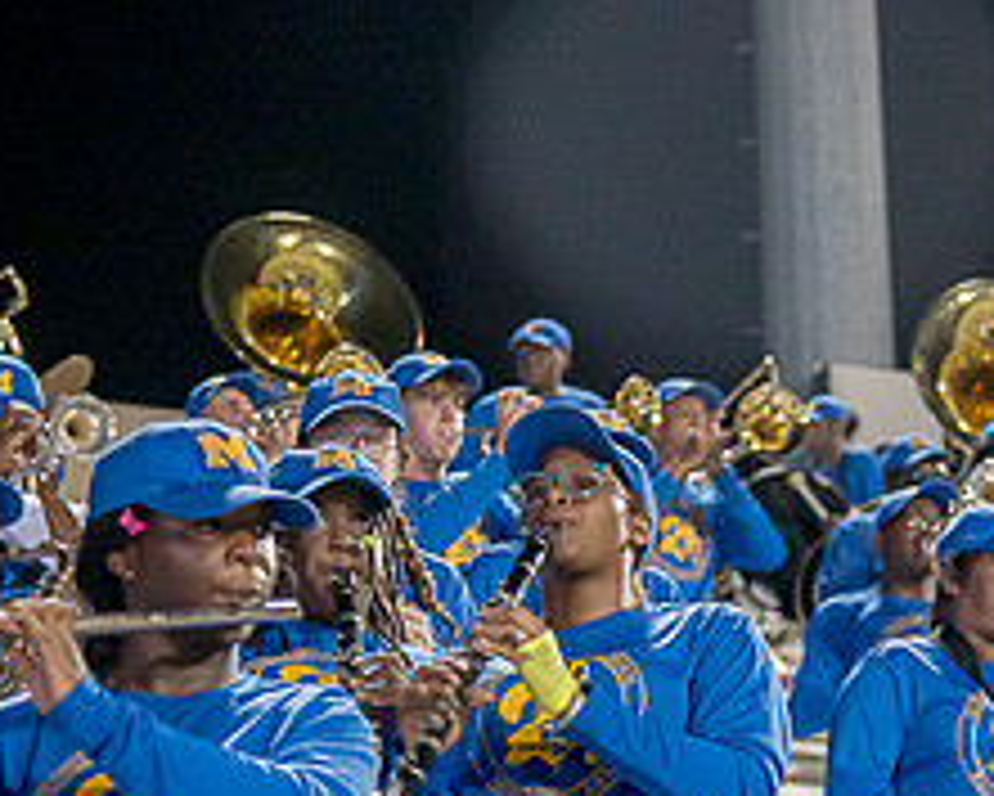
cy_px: 720
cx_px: 769
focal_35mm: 160
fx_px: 4709
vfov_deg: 9.6
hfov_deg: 12.0
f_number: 4
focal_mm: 65
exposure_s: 1/200
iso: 2000
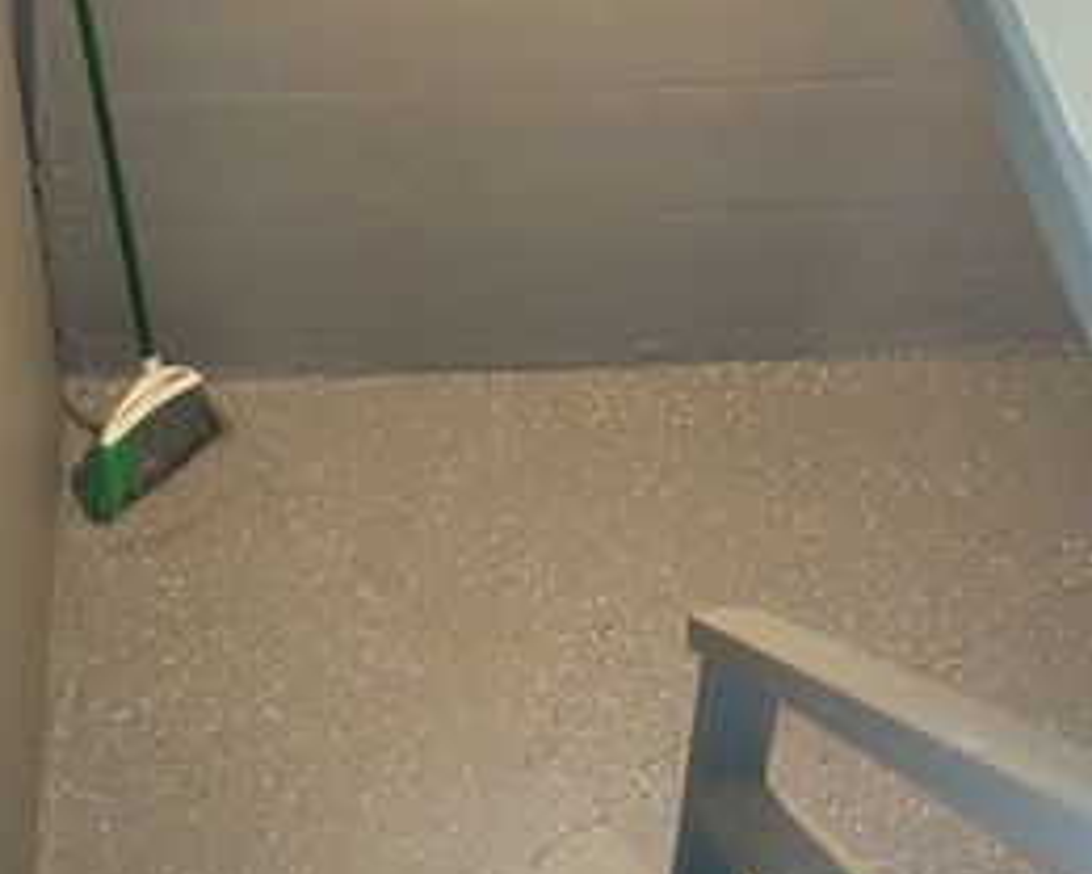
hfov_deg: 29.1
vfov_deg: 23.2
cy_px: 687
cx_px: 466
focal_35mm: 65
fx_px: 2101
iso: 160
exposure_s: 1/9.99
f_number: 1.8
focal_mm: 5.4
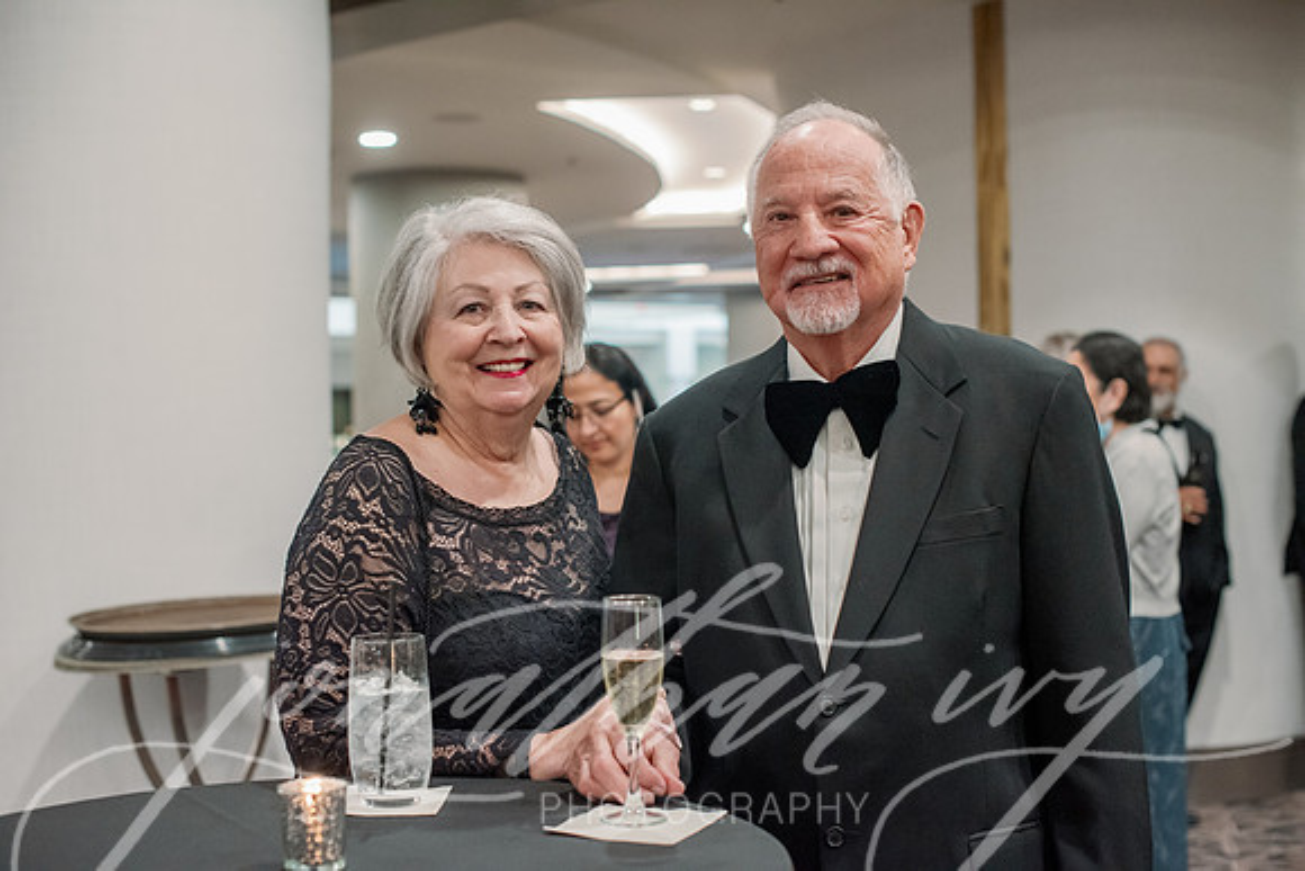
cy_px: 436
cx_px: 652
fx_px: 1813
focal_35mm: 50
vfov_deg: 27.0
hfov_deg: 39.6
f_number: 3.2
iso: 2000
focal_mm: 50
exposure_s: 1/125
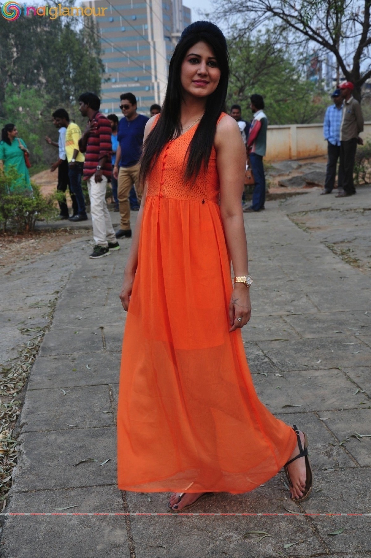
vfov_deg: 37.9
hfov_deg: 25.7
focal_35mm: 52
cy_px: 279
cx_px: 186
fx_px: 813
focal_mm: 35
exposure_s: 1/80
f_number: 4.5
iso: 320
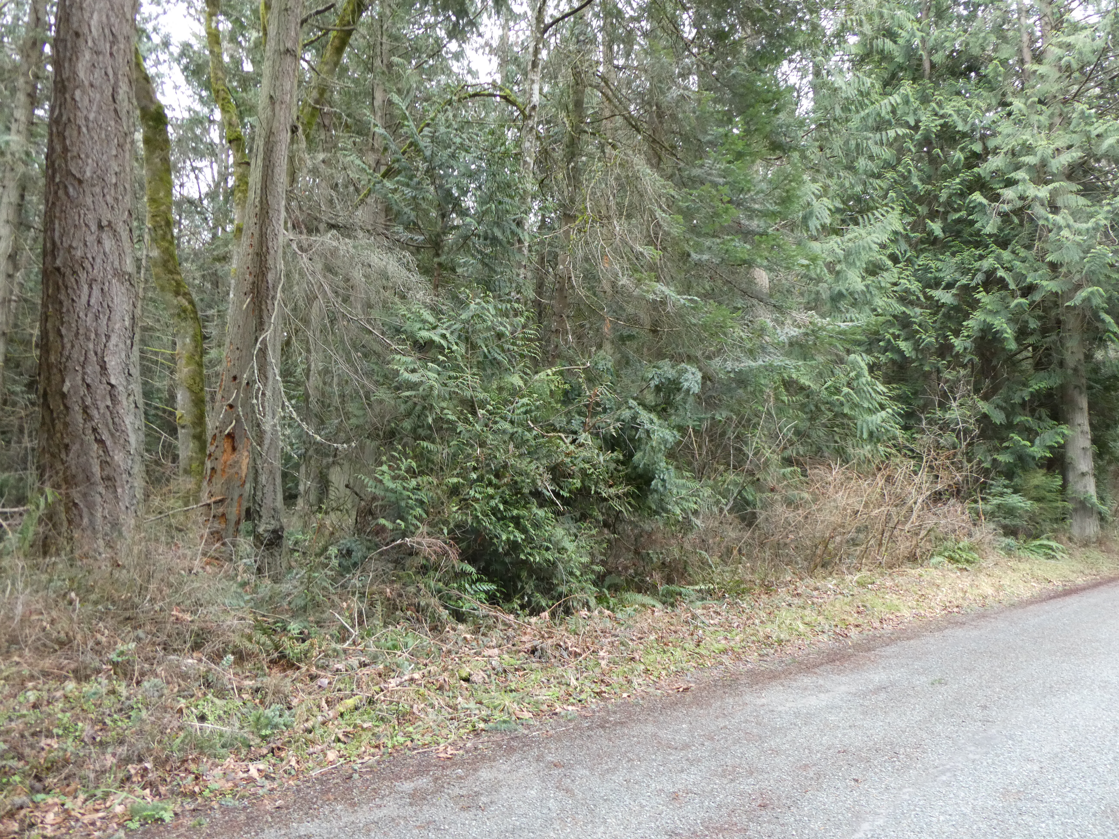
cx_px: 560
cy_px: 420
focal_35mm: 24
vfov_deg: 56.8
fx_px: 776
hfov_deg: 71.6
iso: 320
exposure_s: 1/60
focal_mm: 4.3
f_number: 3.3
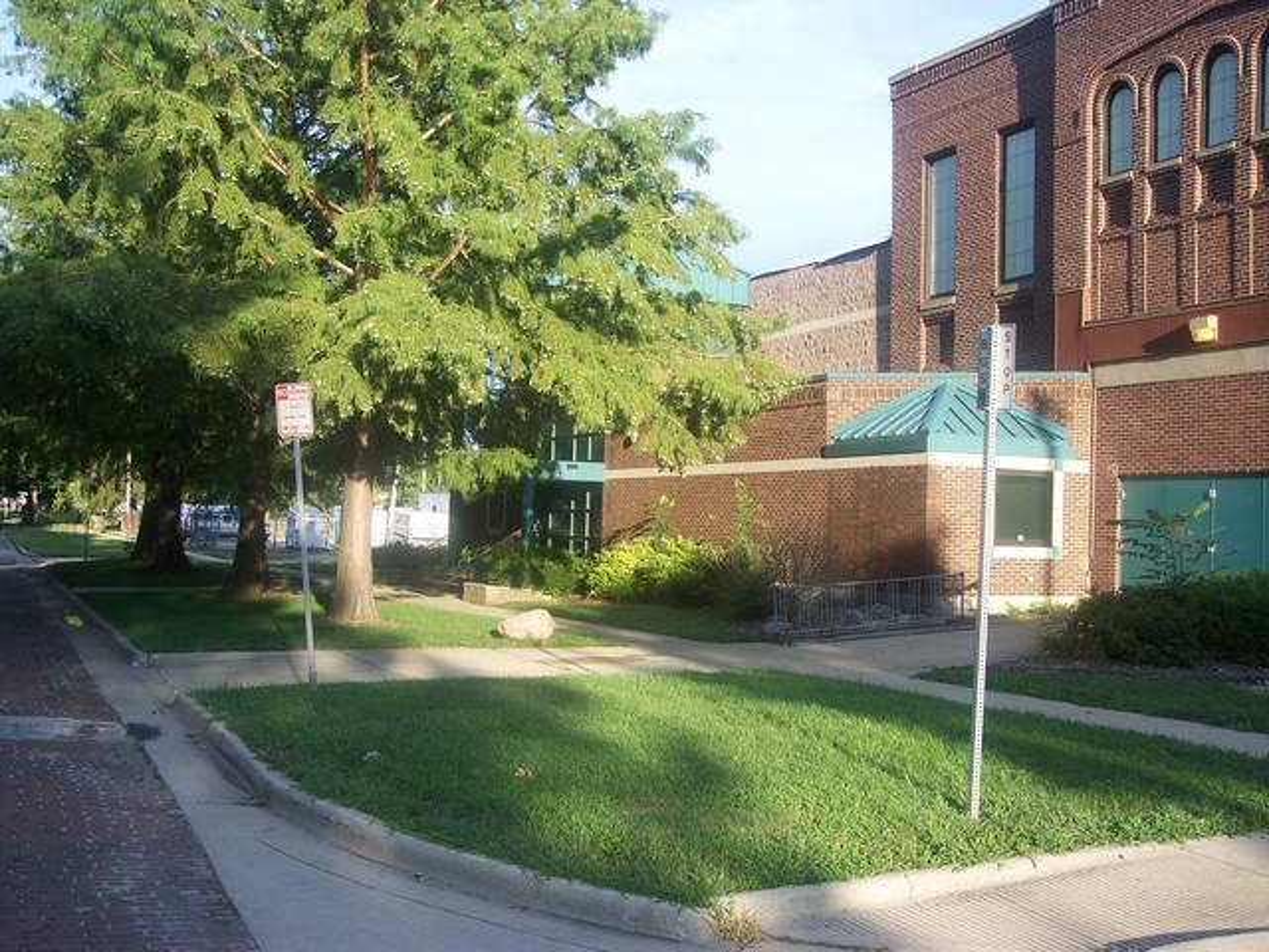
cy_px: 476
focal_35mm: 39
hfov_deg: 47.9
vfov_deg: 36.8
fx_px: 1430
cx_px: 634
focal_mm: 8
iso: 100
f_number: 3.4
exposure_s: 1/350
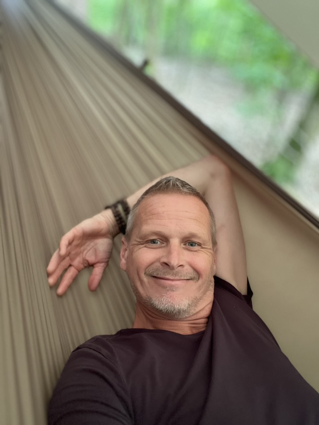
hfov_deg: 46.8
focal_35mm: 30
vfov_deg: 60.0
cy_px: 212
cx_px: 160
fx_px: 369
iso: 400
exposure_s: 1/40
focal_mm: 2.71
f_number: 2.2
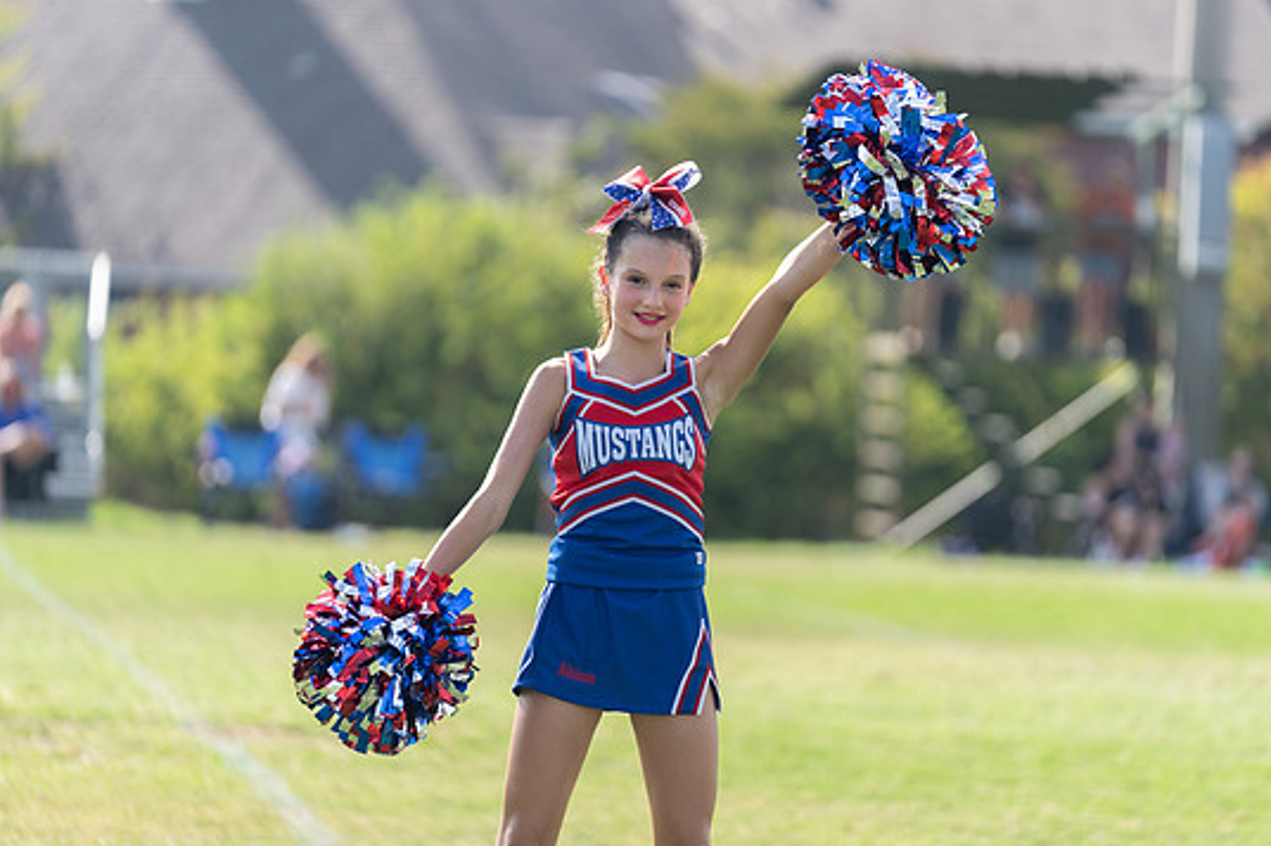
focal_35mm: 197
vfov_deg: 7.0
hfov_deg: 10.4
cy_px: 430
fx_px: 6953
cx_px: 619
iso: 100
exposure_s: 1/1250
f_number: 2.8
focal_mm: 182
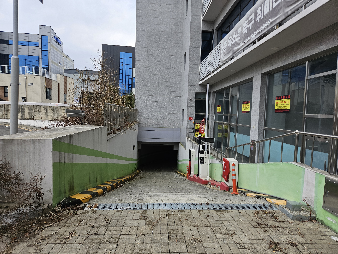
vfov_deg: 58.9
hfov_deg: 73.9
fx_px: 225
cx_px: 169
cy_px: 127
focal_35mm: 23
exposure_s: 1/180
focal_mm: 5.4
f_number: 1.8
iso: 32
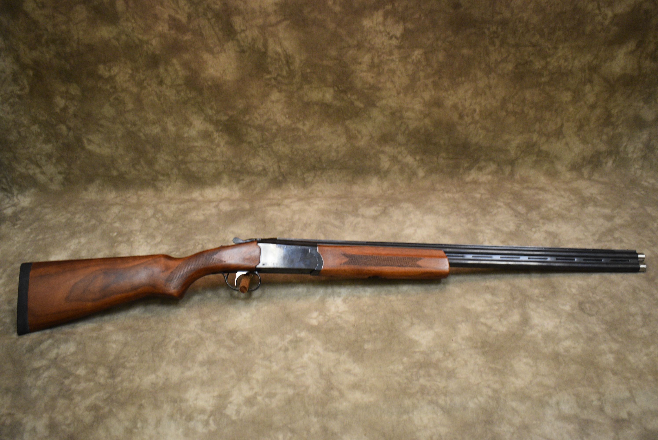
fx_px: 604
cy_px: 220
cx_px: 329
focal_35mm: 33
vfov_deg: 40.0
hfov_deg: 57.2
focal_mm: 22
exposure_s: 1/125
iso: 1400
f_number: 3.8
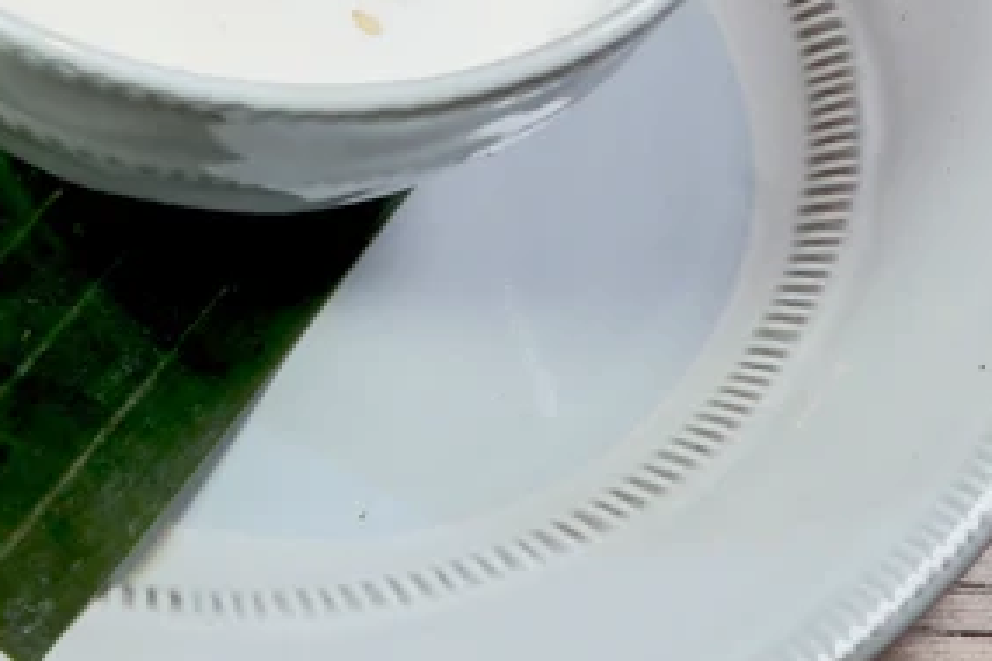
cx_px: 101
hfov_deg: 32.3
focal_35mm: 59
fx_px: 1626
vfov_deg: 22.0
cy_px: -28
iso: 100
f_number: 11
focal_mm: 28
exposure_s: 1/4
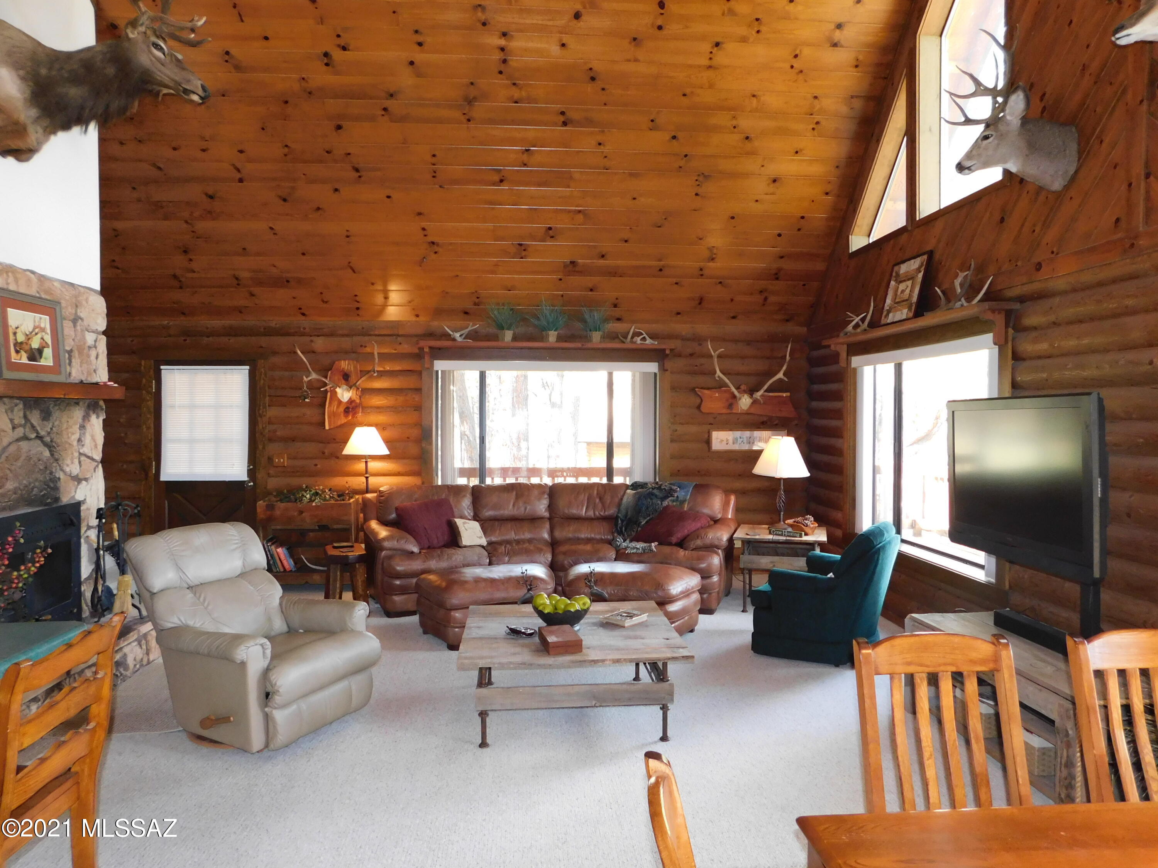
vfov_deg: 56.8
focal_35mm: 24
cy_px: 434
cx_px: 579
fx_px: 803
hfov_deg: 71.6
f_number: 3
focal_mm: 4.1
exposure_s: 1/30
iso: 280
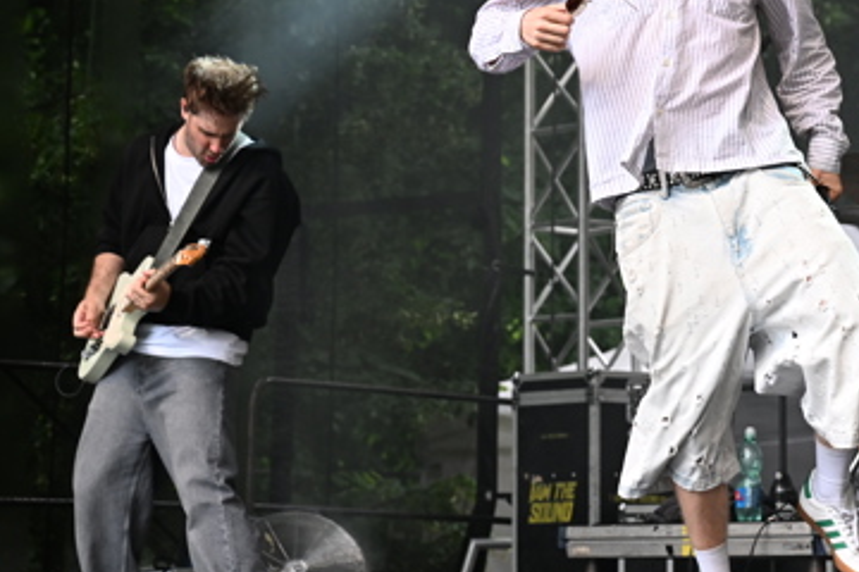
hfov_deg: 15.2
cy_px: 200
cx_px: 728
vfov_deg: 10.2
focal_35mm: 134
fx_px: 3197
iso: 1600
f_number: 4.5
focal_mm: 70
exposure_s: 1/640
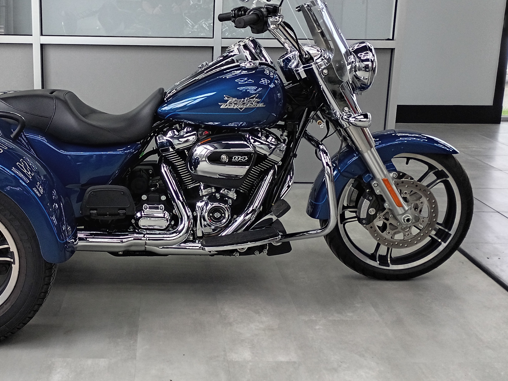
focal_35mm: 45
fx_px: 660
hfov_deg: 41.5
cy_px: 167
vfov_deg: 32.1
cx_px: 165
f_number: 1.8
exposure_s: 1/60
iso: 207
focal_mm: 4.27
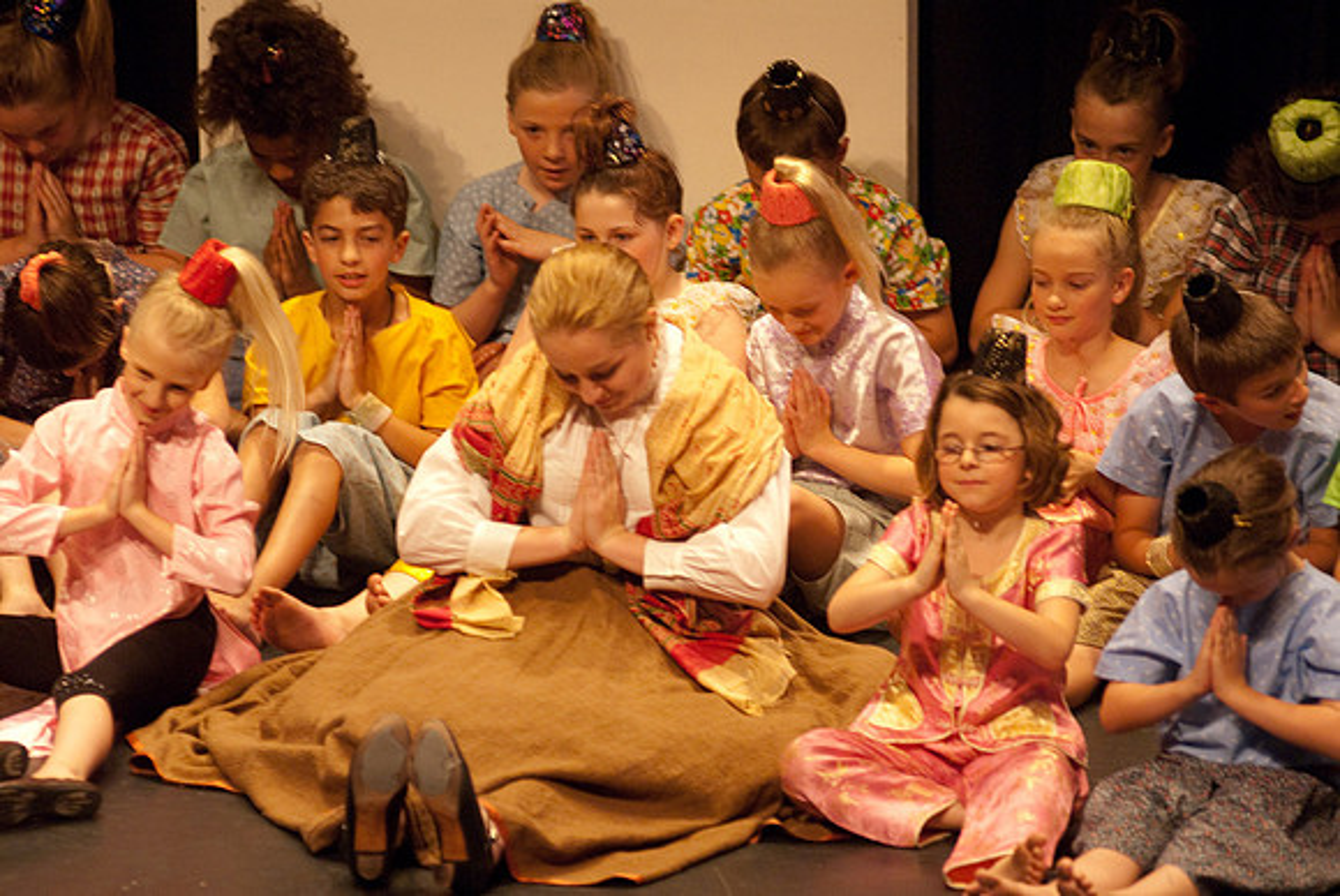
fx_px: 11178
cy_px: 448
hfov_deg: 6.9
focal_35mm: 300
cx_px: 670
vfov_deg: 4.6
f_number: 2.8
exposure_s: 1/160
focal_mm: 200
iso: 1000
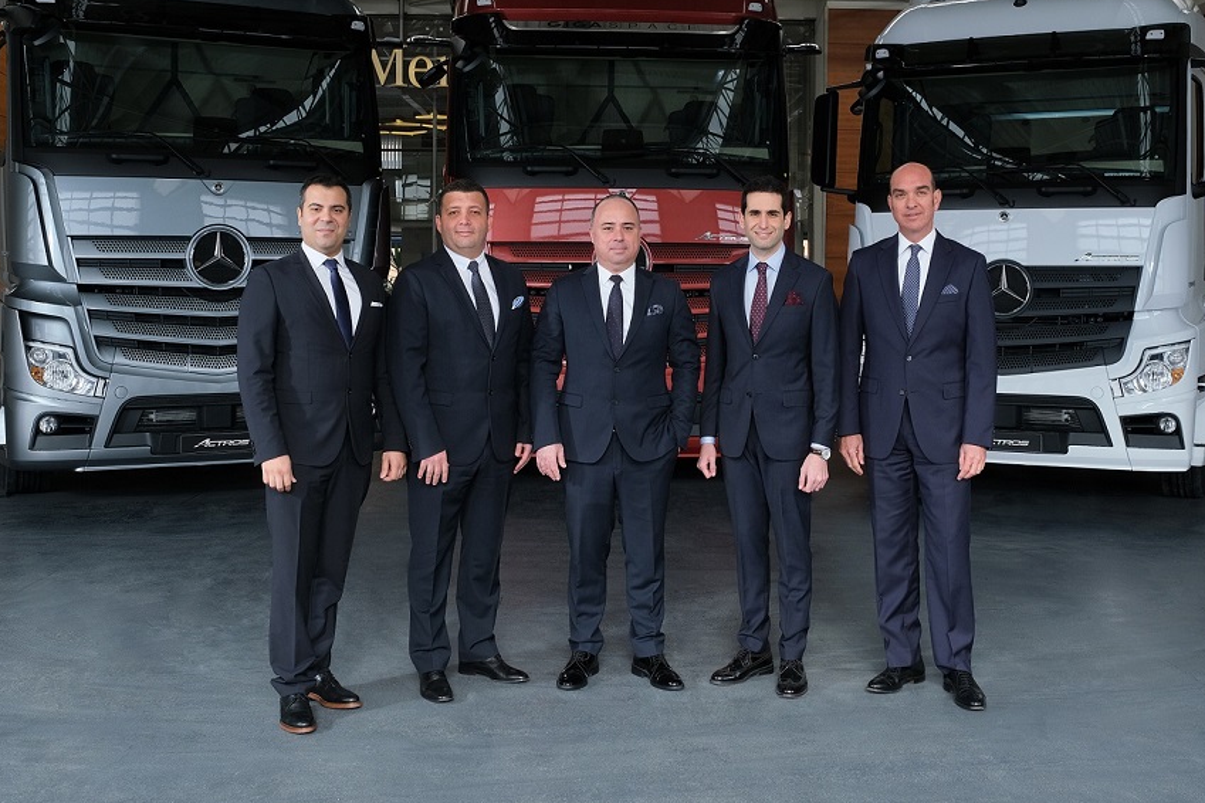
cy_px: 338
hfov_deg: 48.5
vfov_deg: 33.3
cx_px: 618
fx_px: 1339
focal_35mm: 40
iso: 800
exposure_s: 1/125
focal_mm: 22.7
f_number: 7.1
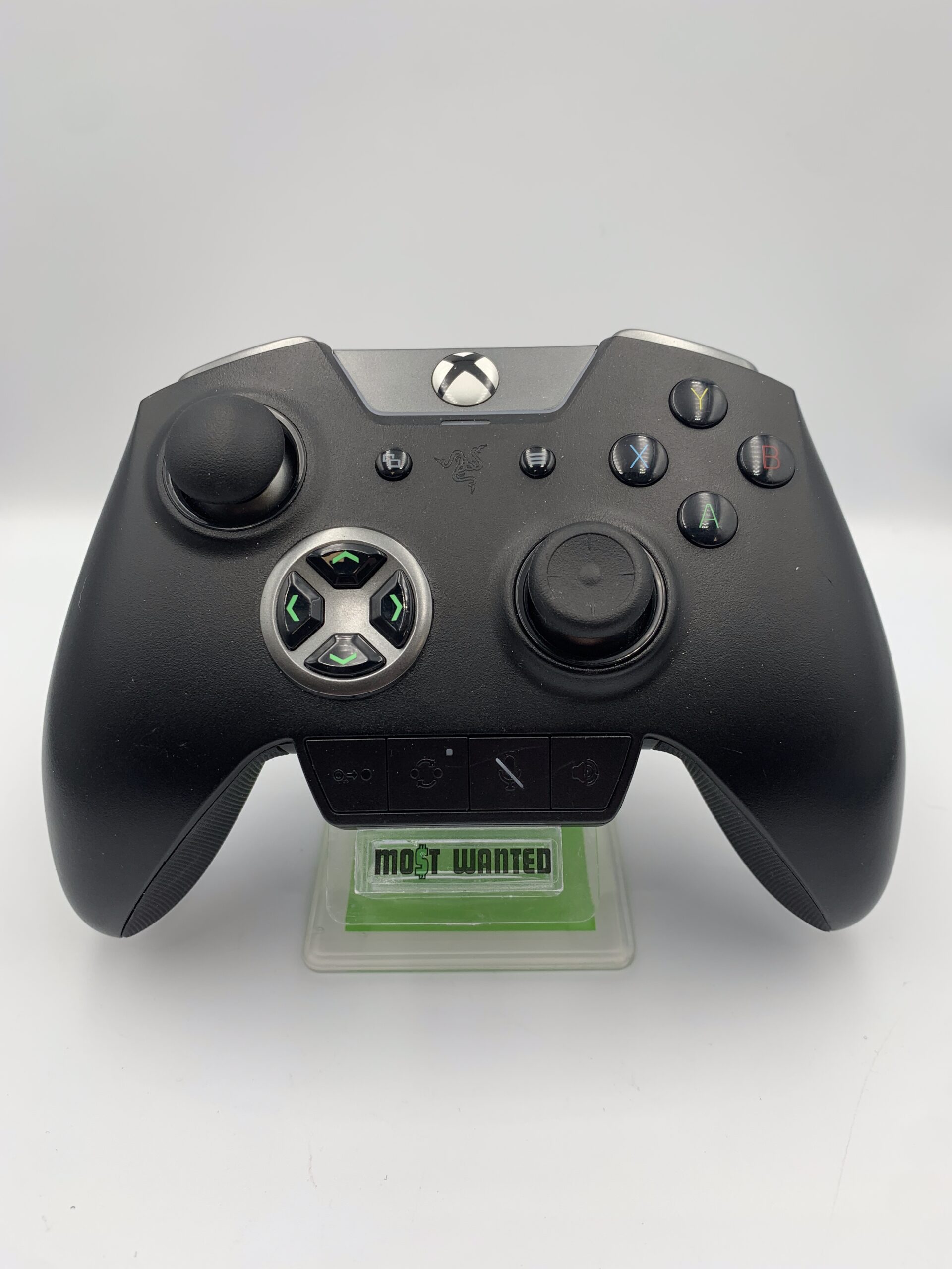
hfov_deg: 53.1
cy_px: 634
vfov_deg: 67.3
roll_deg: +1.7
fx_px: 953
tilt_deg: -32.4
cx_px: 476
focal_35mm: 26
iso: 25
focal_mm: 4.25
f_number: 1.8
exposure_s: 1/134
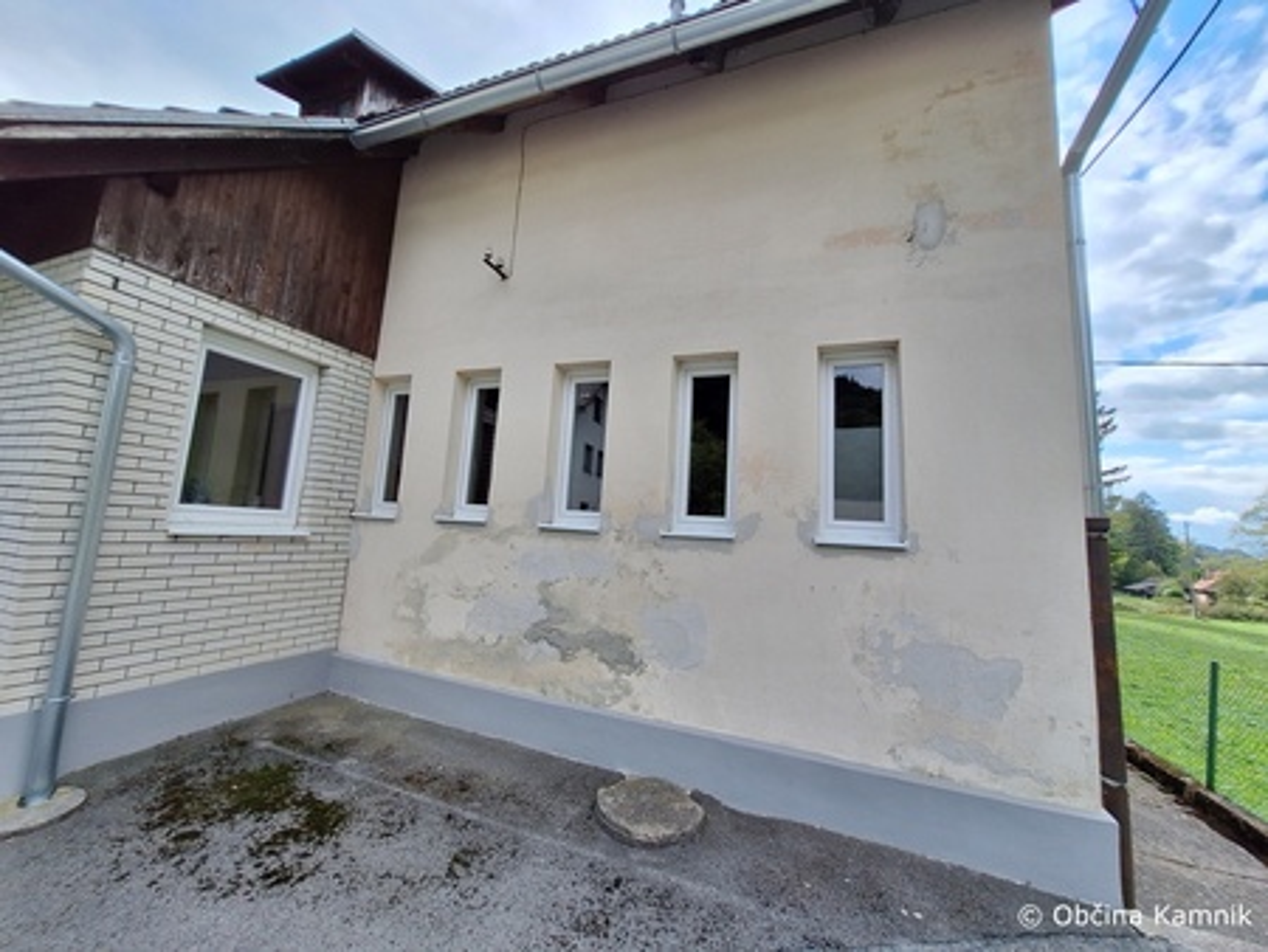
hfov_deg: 106.2
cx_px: 634
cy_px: 476
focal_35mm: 13
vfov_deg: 90.0
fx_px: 476
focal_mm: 1.74
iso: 40
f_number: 2.2
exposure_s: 1/816
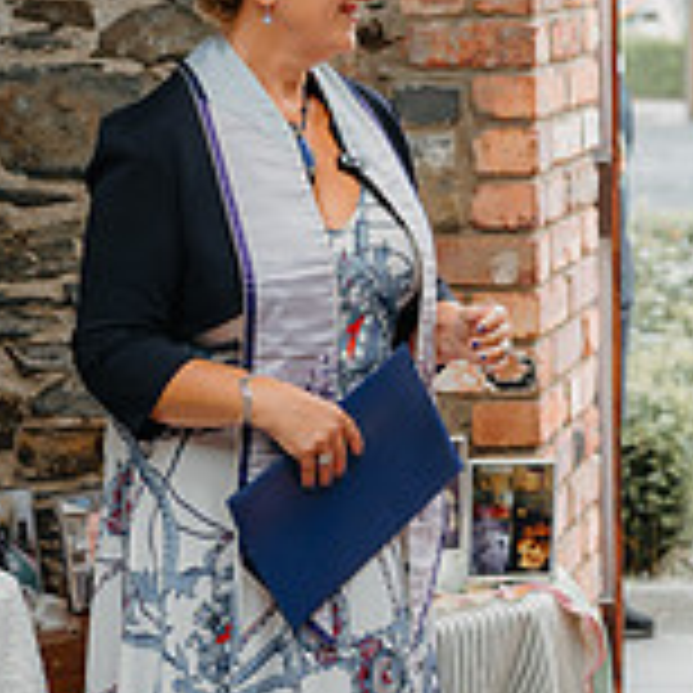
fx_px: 3012
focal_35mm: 133
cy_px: 52
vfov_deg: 13.0
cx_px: 1238
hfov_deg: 12.1
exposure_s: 1/500
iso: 100
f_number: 1.8
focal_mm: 35
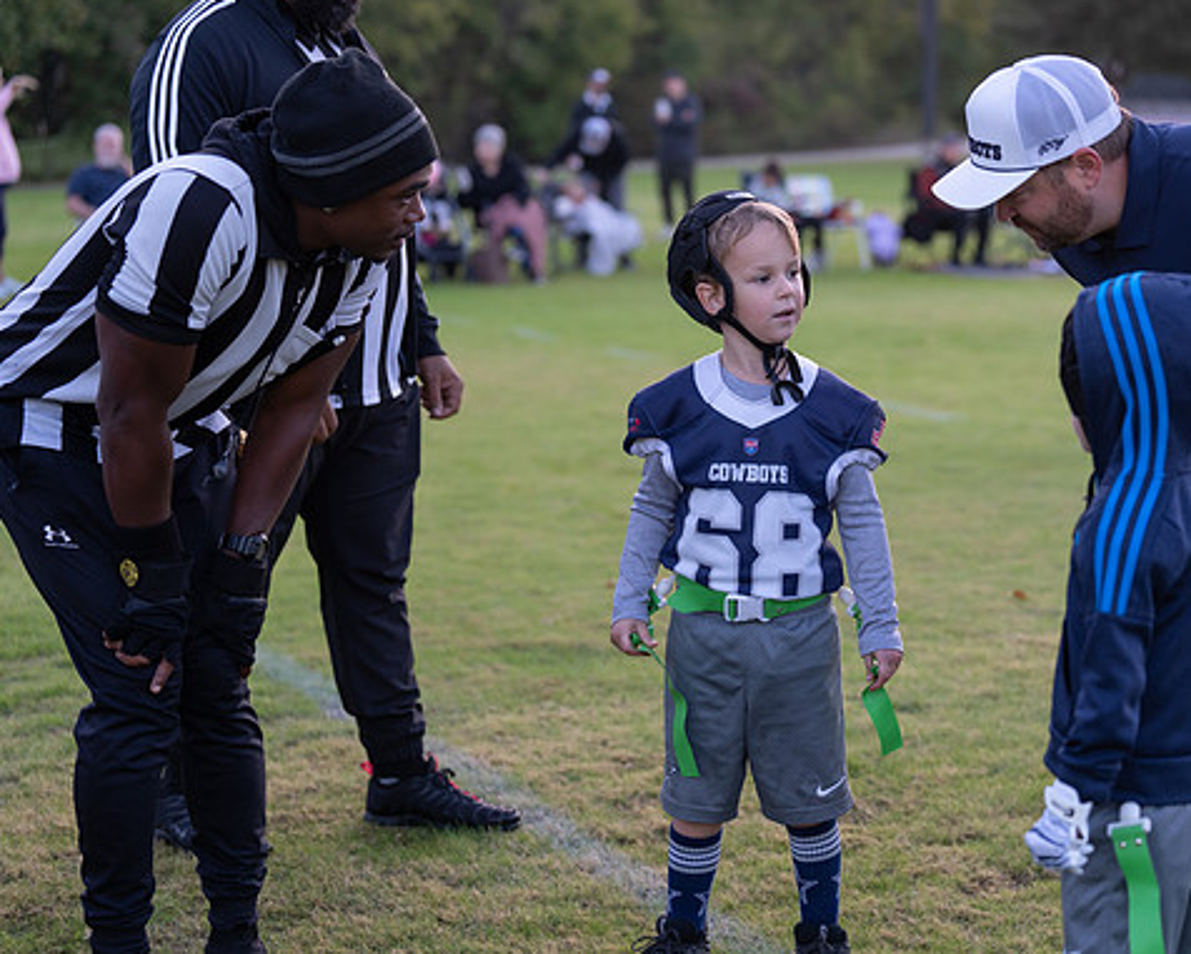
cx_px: 686
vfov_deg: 19.2
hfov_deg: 23.8
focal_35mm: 80
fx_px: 2820
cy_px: 472
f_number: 2.8
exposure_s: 1/320
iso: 500
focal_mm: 70
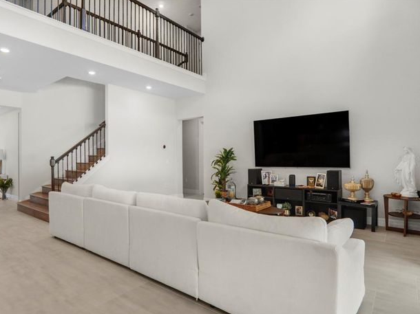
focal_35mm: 20
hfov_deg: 81.4
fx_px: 243
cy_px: 158
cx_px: 183
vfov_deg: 65.9
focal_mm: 12
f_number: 2.5
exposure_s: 1/50
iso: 640
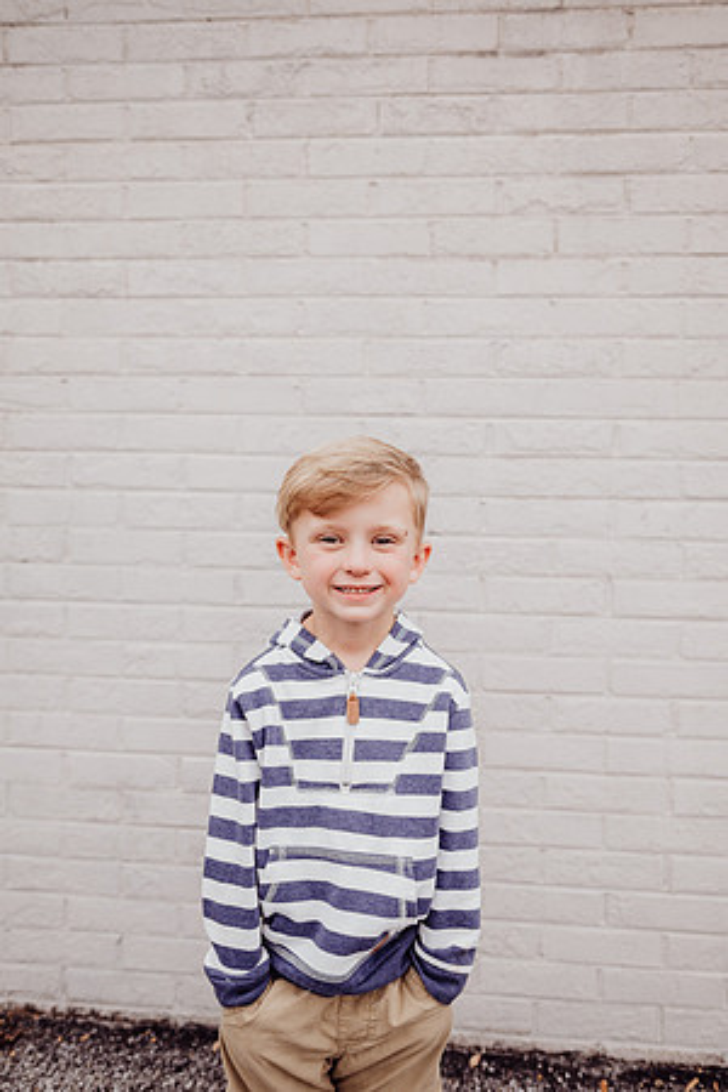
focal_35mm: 24
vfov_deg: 73.7
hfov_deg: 53.1
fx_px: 728
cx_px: 364
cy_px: 546
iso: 200
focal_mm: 24
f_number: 2.5
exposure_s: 1/200
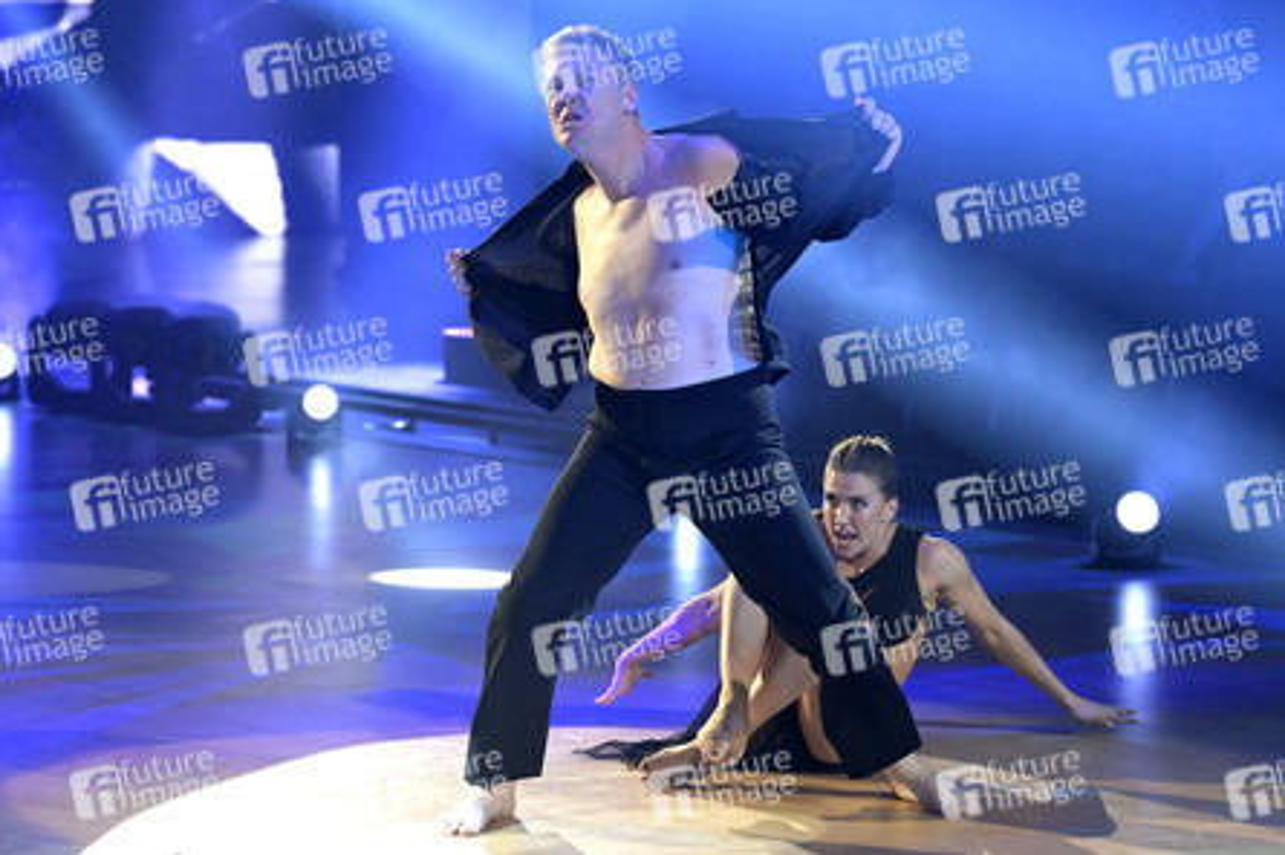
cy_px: 425
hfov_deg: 14.0
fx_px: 5243
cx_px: 645
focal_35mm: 147
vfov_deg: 9.3
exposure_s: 1/500
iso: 6400
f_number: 5
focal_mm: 145
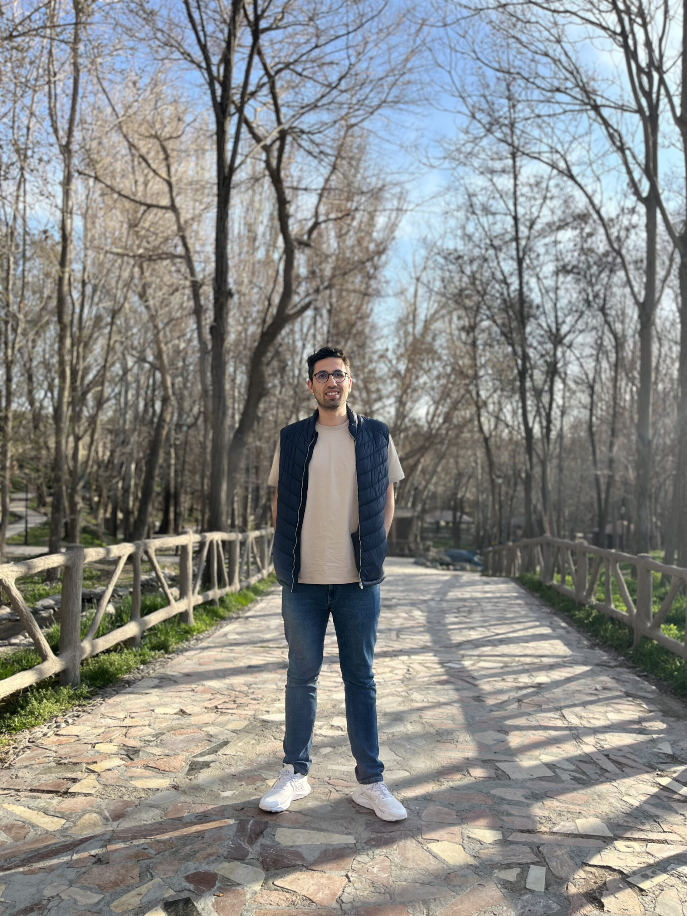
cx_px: 344
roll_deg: -1.8
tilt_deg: +1.9
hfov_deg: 53.1
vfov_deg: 67.3
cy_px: 458
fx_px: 688
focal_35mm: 26
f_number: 1.6
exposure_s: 1/845
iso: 50
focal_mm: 5.1
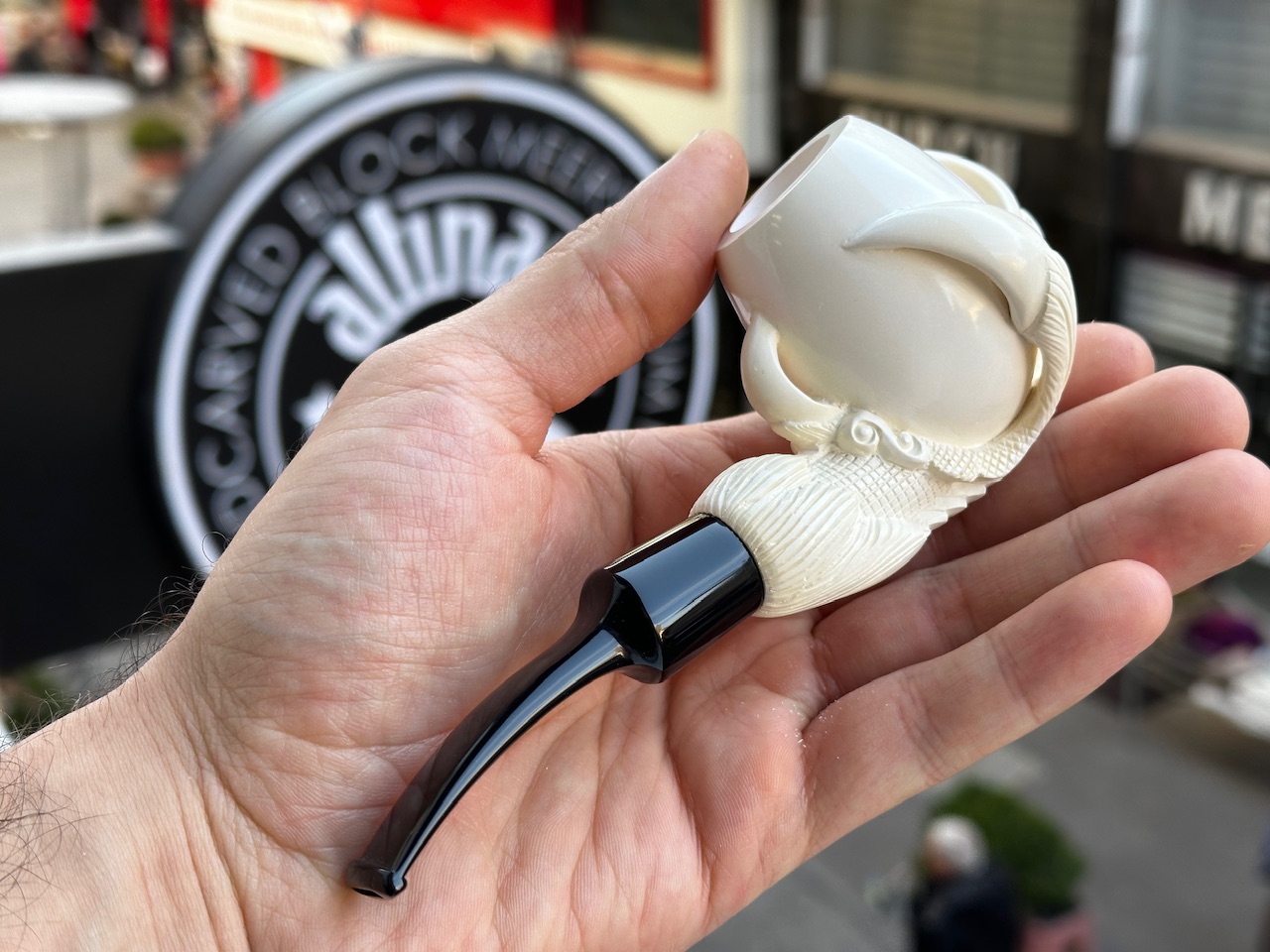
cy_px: 476
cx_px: 635
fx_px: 1761
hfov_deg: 39.7
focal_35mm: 48
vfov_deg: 30.3
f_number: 1.78
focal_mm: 6.86
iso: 50
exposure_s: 1/243
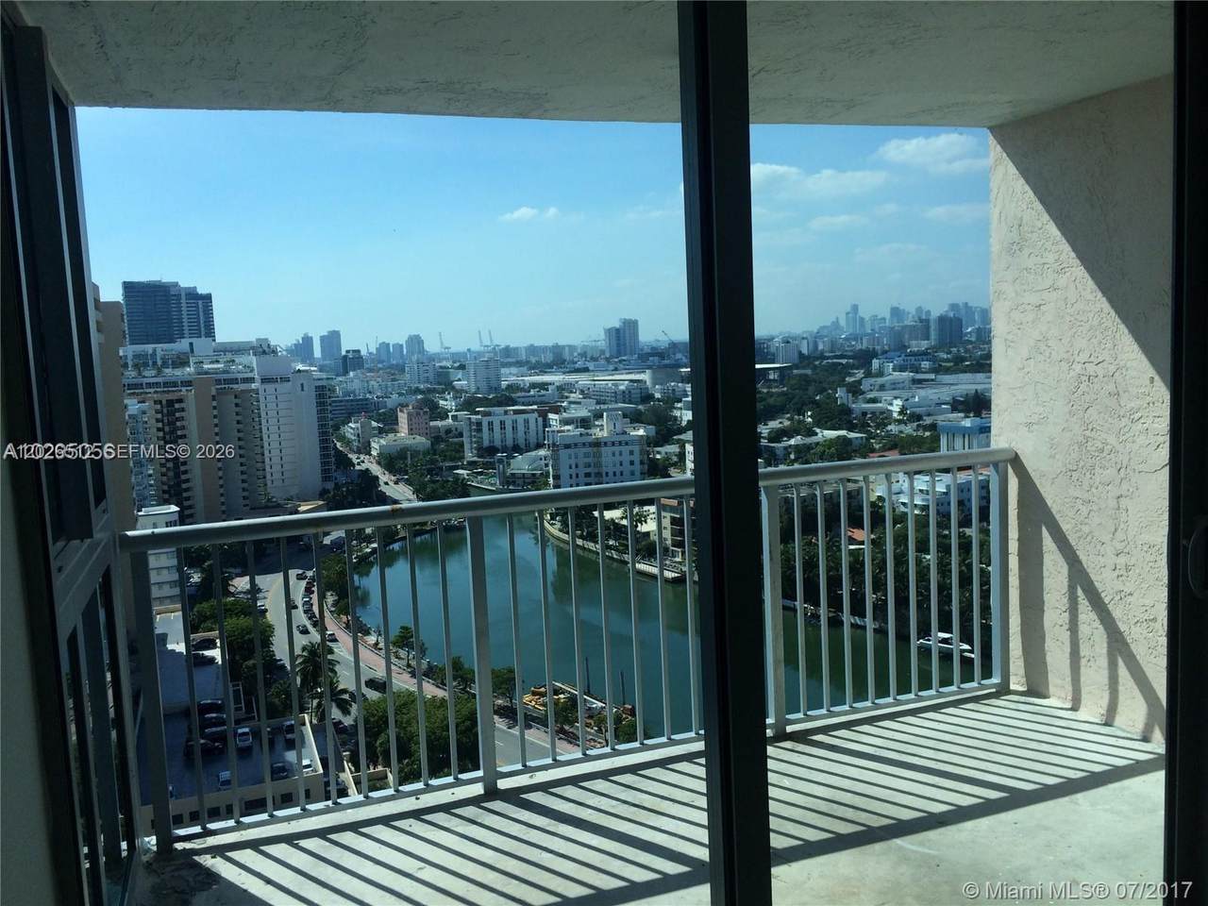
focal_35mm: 29
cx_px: 604
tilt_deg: -5.3
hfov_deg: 61.7
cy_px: 453
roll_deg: +2.4
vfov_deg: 48.2
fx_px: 1012
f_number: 2.2
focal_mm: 4.15
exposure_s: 1/1414
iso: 32
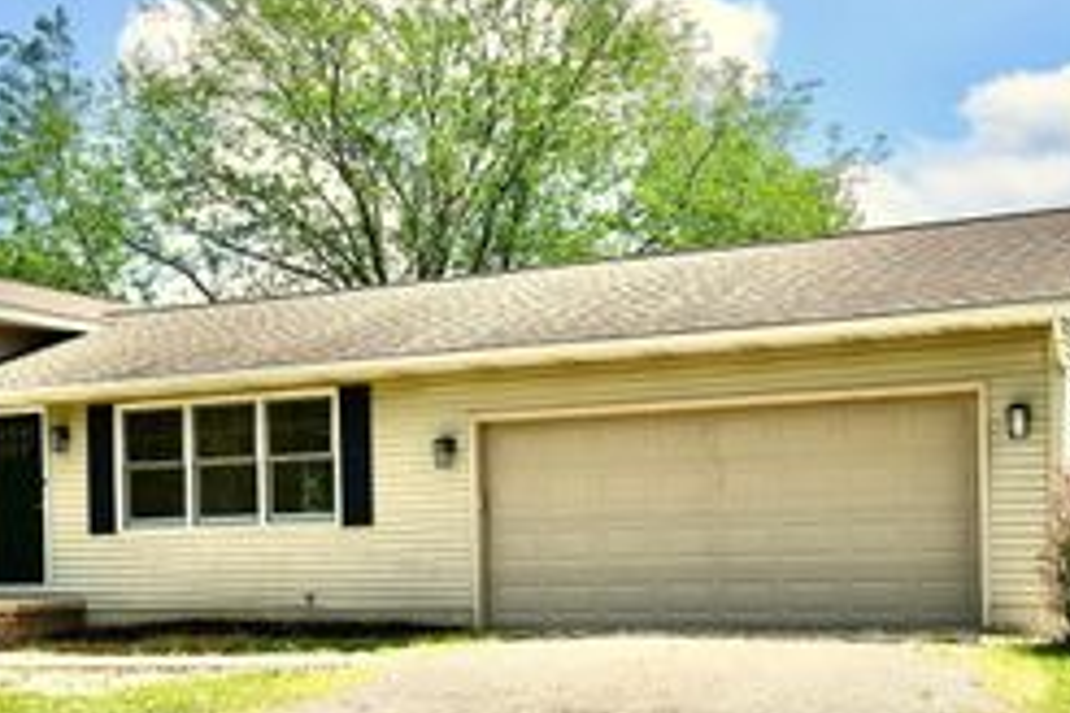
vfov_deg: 22.0
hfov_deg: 32.4
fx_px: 1813
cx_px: 304
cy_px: 572
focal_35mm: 61
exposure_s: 1/320
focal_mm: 20
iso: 100
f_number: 9
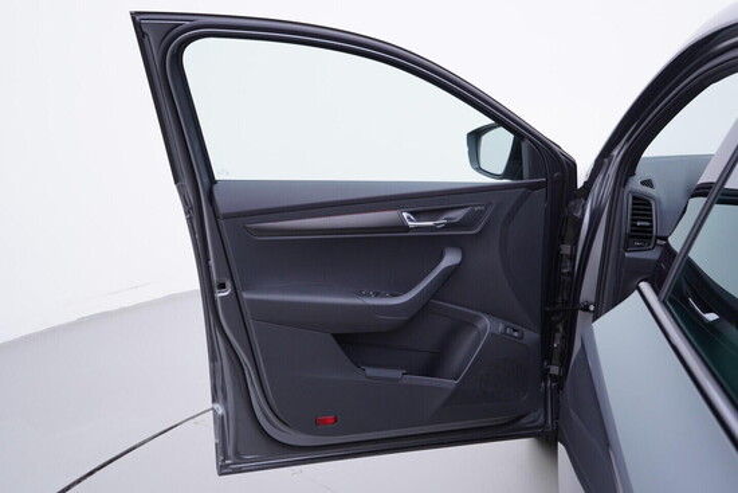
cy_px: 246
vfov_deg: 36.9
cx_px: 369
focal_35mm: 36
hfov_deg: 53.1
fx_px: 738
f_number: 3.2
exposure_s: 1/50
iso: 125
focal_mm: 24
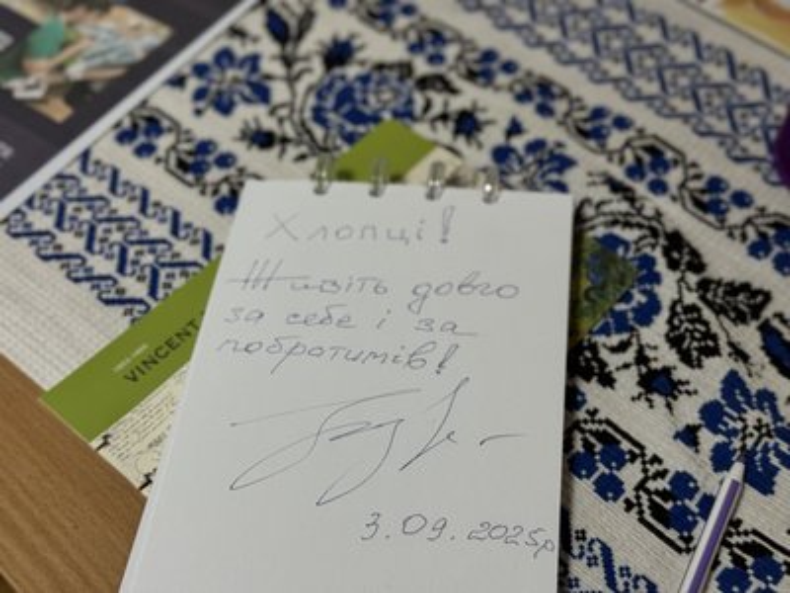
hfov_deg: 39.7
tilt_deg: -53.7
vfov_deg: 30.3
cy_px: 296
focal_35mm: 48
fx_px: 1095
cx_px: 395
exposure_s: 1/50
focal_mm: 6.76
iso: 80
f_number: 1.78
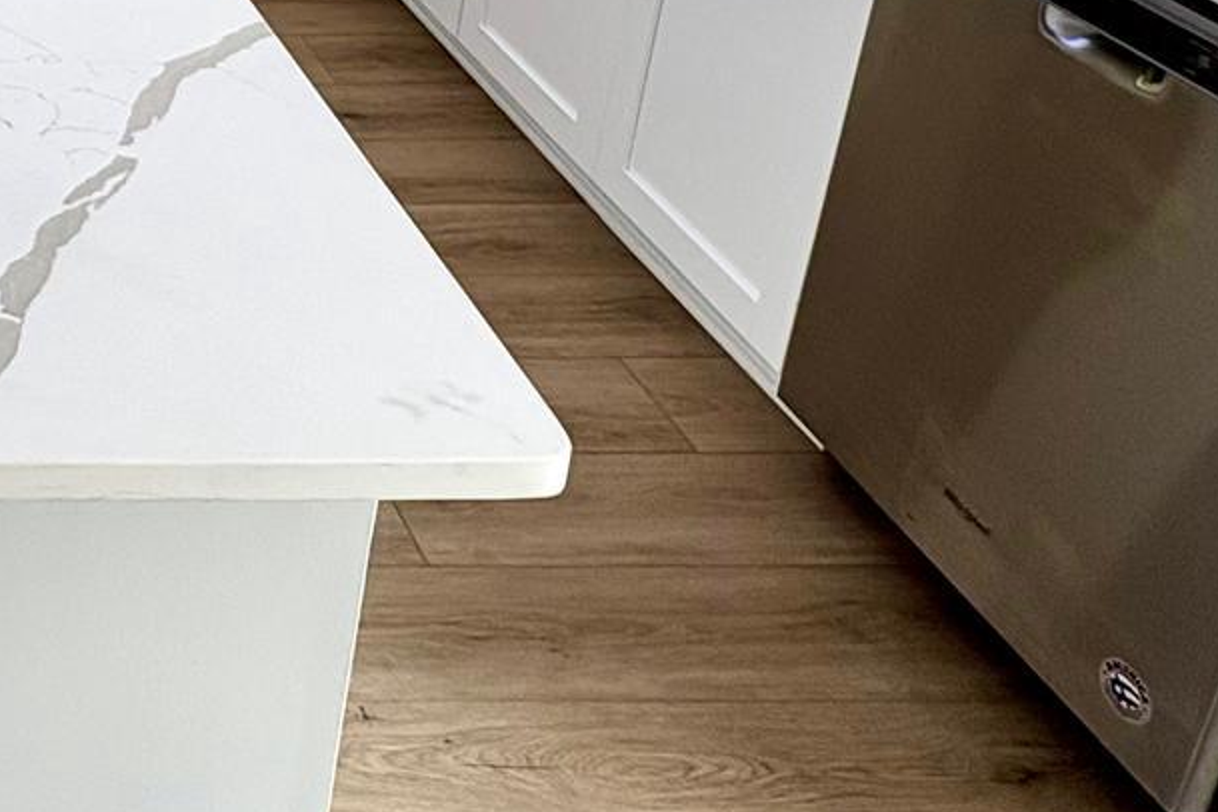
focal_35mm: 49
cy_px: -252
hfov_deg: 31.2
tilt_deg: -18.1
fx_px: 1658
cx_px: -370
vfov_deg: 24.1
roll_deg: +1.3
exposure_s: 1/138
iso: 40
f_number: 2.2
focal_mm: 2.22
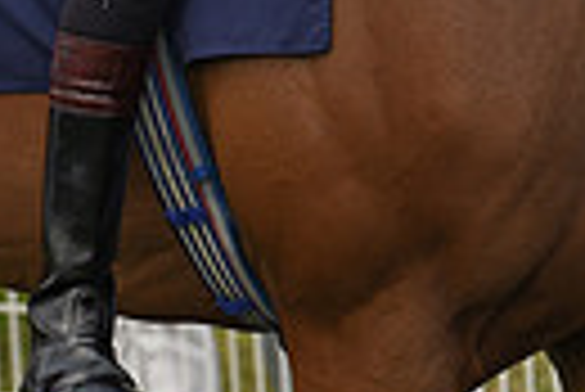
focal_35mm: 601
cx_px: 418
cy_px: -435
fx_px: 9777
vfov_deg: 2.3
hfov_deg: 3.4
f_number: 5.6
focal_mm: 135
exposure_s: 1/1600
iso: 400
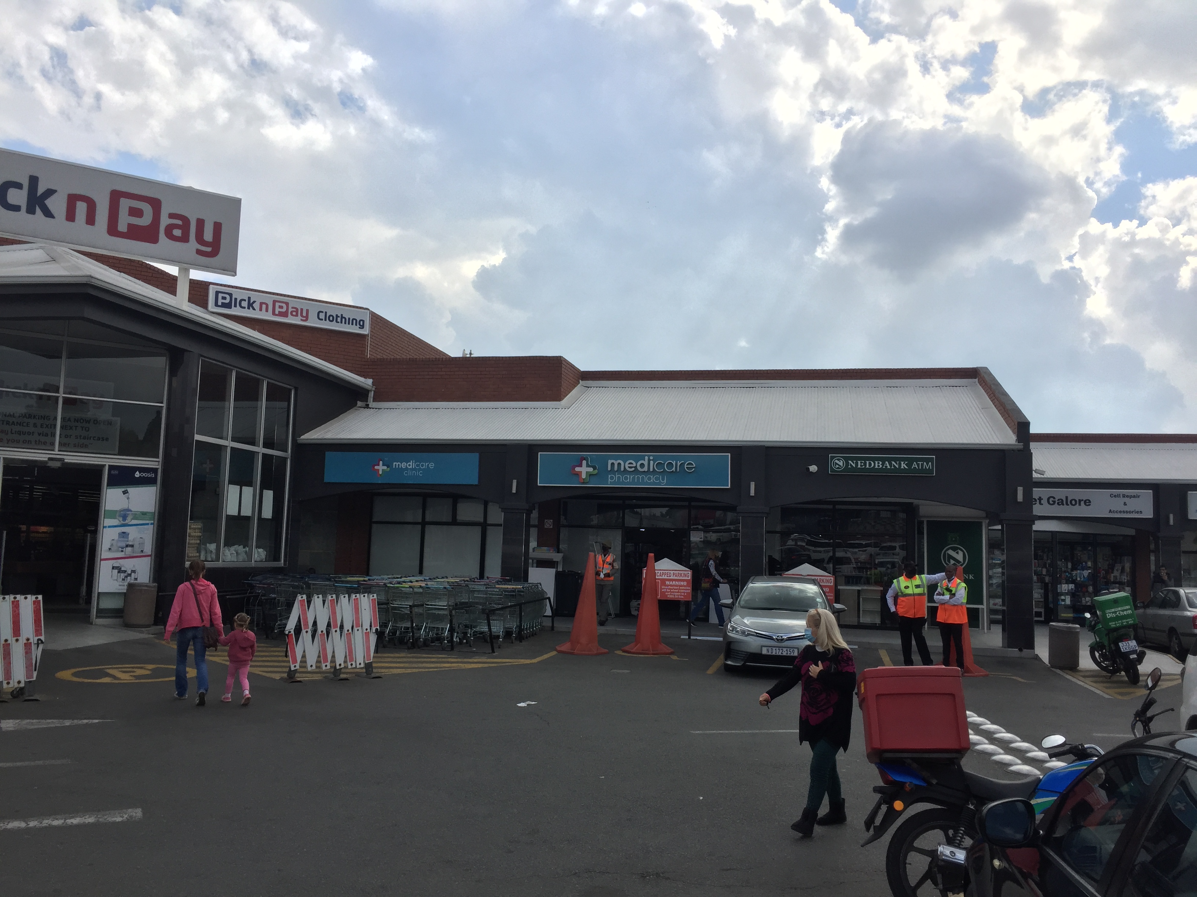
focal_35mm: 29
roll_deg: -2.3
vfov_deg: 48.2
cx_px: 598
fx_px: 1003
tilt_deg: +5.9
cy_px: 448
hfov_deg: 61.7
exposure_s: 1/2475
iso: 32
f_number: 2.2
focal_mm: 4.15
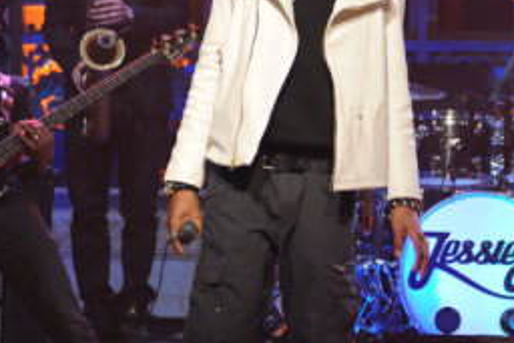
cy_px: 120
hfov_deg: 12.4
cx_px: 496
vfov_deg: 8.4
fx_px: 2343
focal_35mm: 164
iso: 1250
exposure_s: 1/125
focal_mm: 70
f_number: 2.8
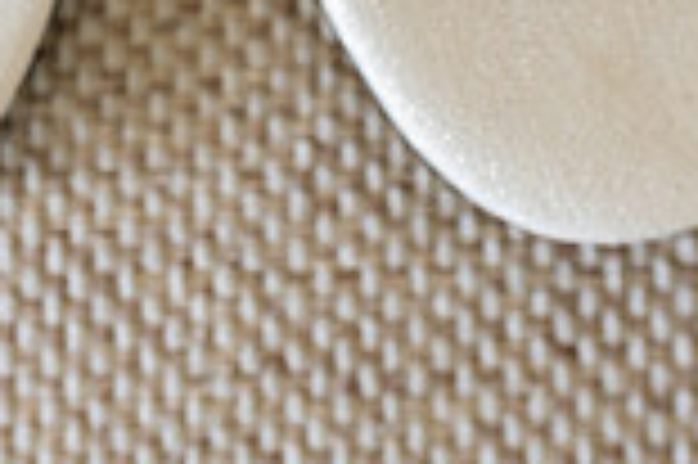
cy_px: -255
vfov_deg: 7.2
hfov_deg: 11.0
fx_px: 3622
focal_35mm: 187
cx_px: 149
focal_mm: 50
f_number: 2.8
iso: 1250
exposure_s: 1/320
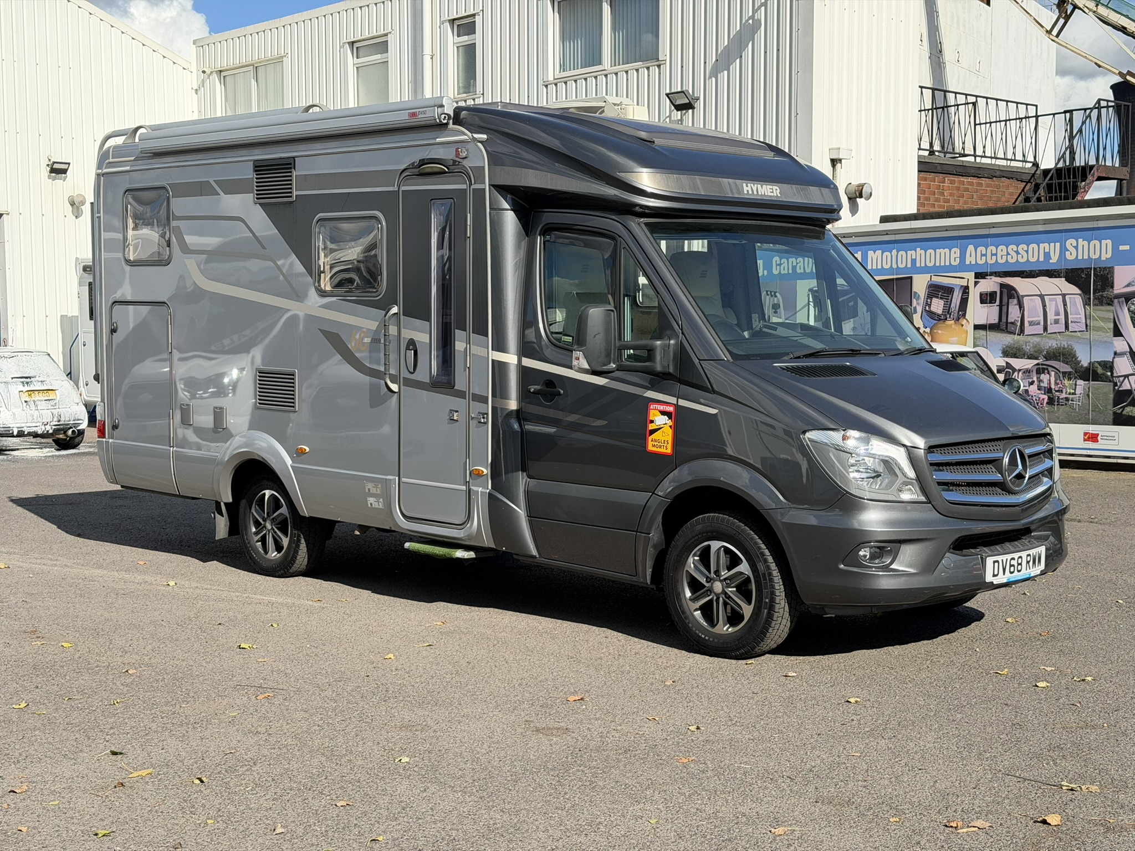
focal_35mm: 48
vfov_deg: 30.3
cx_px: 568
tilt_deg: -2.6
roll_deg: +0.1
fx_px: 1574
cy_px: 426
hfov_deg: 39.7
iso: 100
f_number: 1.78
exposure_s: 1/2762
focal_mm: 6.76
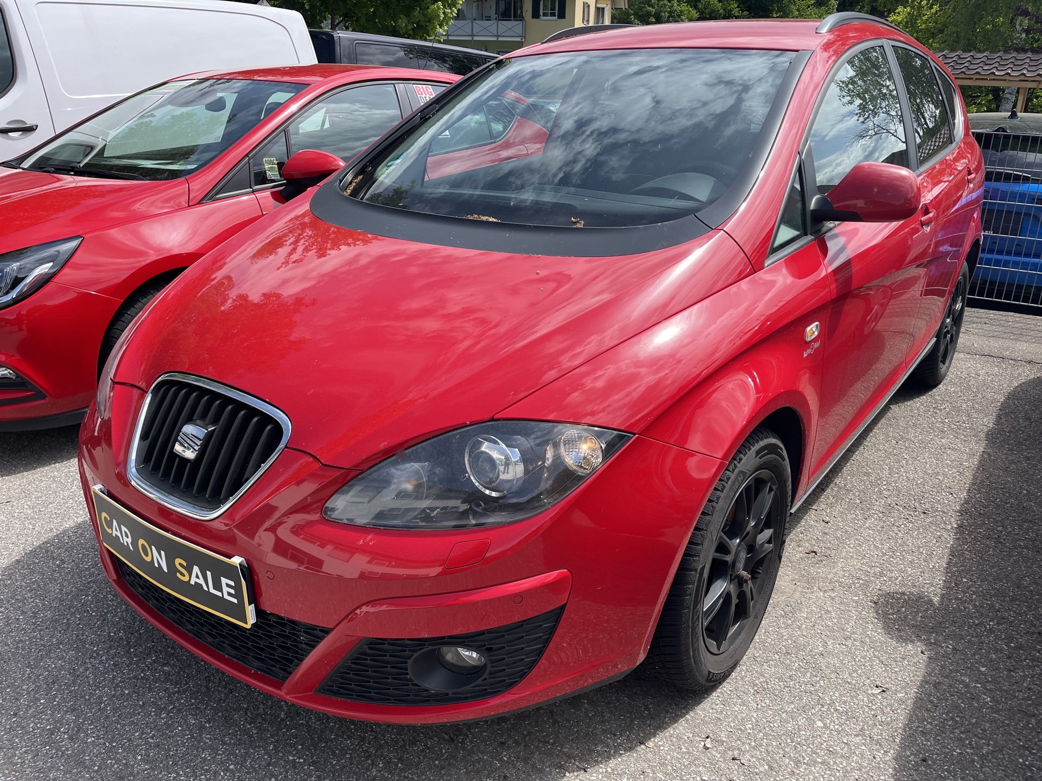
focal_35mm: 26
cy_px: 390
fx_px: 783
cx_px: 521
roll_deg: -1.5
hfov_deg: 67.3
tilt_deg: -21.4
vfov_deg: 53.1
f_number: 1.6
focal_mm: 5.1
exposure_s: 1/1957
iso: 50
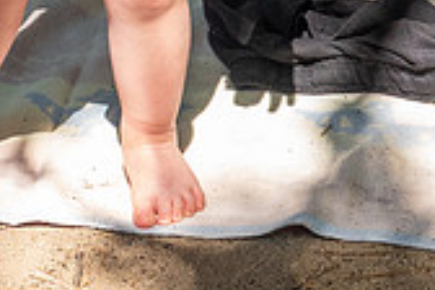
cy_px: -388
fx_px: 2646
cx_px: 24
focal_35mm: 219
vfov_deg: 6.0
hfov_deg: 9.3
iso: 100
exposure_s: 1/250
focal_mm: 12.04
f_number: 3.5
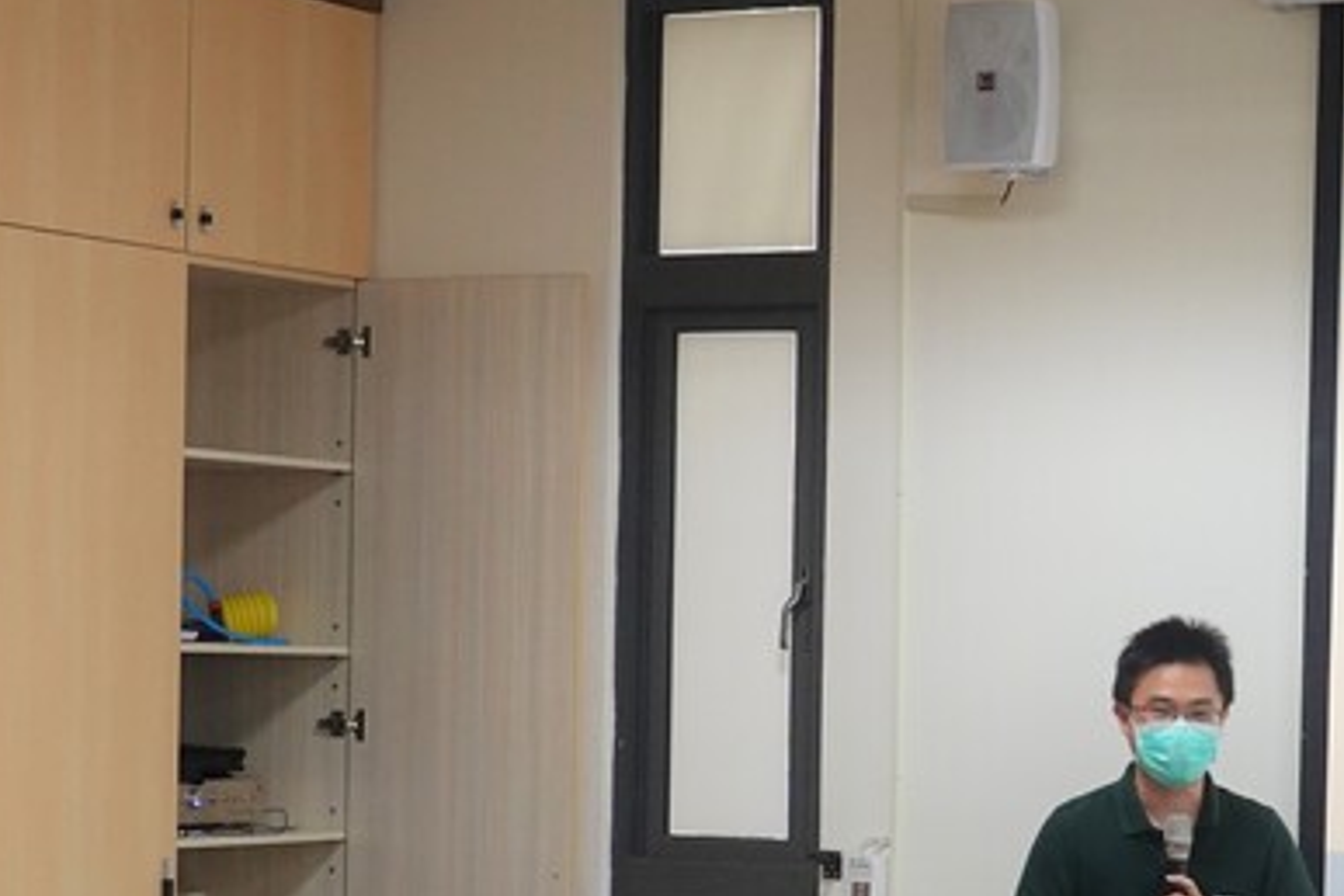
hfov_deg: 18.0
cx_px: 1299
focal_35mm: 111
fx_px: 4144
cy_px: 790
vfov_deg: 12.3
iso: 640
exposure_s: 1/50
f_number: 4.5
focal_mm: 15.9
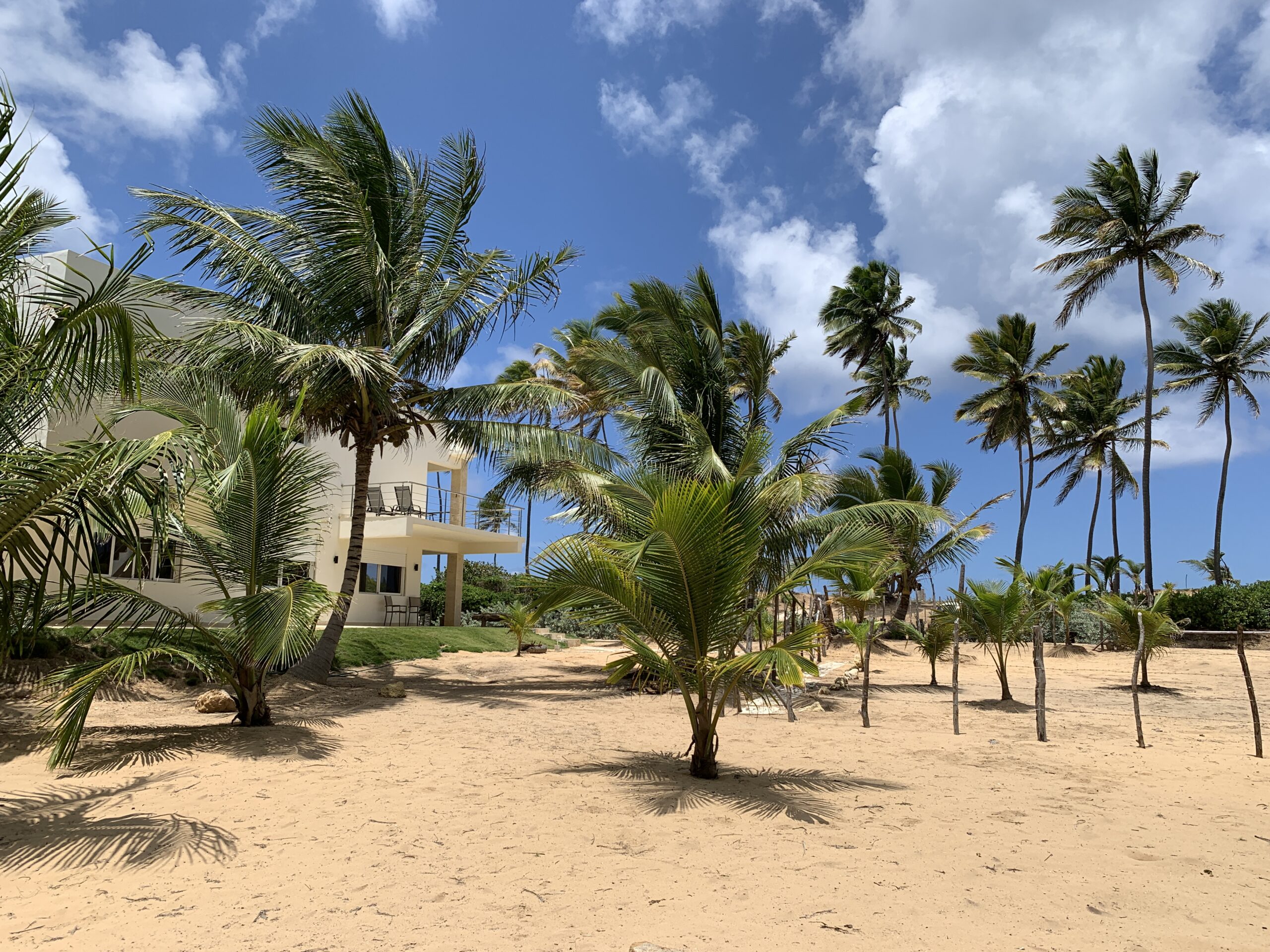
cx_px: 635
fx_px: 954
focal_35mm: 26
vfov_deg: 53.1
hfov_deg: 67.3
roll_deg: -0.5
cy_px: 476
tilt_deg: +7.6
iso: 25
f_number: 1.8
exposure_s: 1/3521
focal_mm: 4.25
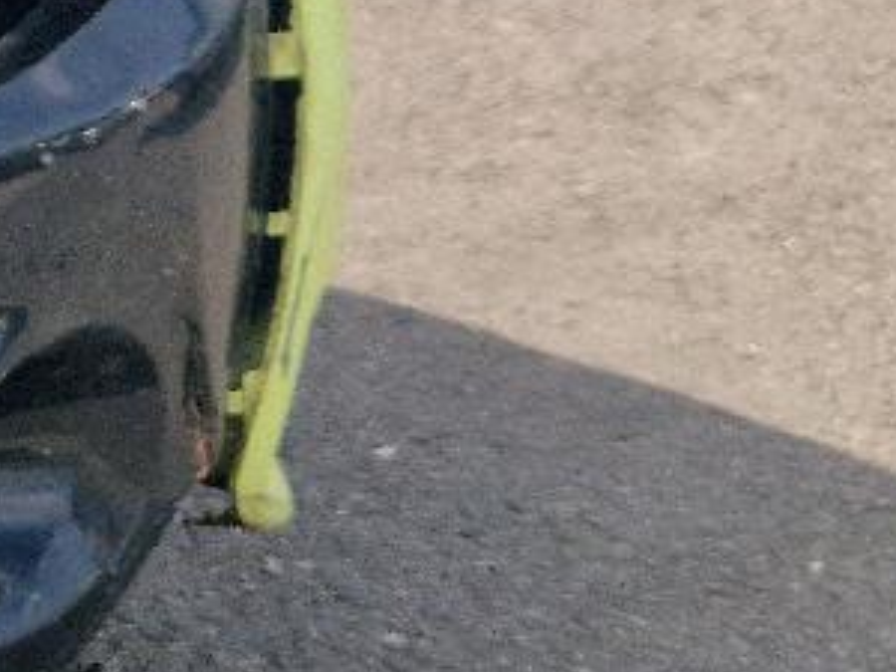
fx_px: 3572
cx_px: -1344
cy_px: -78
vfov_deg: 10.6
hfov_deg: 11.5
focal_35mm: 138
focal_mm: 5.4
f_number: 1.8
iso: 50
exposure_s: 1/1111
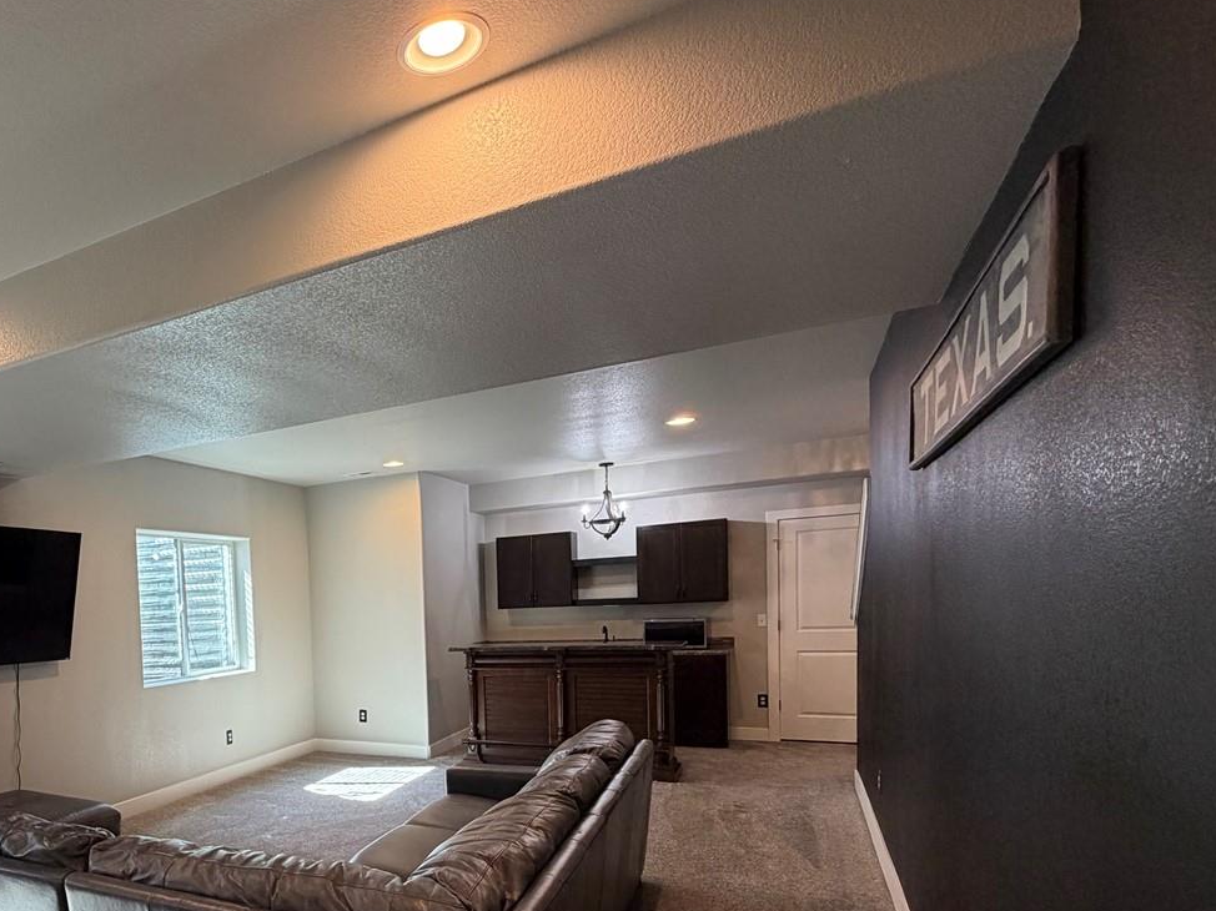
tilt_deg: -2.3
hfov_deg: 67.8
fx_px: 808
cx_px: 263
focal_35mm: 23
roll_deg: +2.5
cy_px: 650
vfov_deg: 56.7
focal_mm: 2.22
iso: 160
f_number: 2.2
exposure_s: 1/60
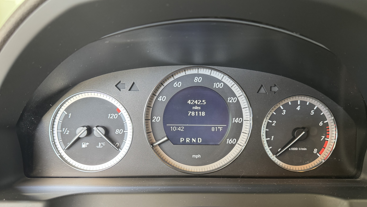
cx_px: 189
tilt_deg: -17.0
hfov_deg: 69.8
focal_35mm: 27
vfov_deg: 42.9
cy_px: 111
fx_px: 263
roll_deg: -2.2
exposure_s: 1/59
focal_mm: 6.76
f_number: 1.78
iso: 320
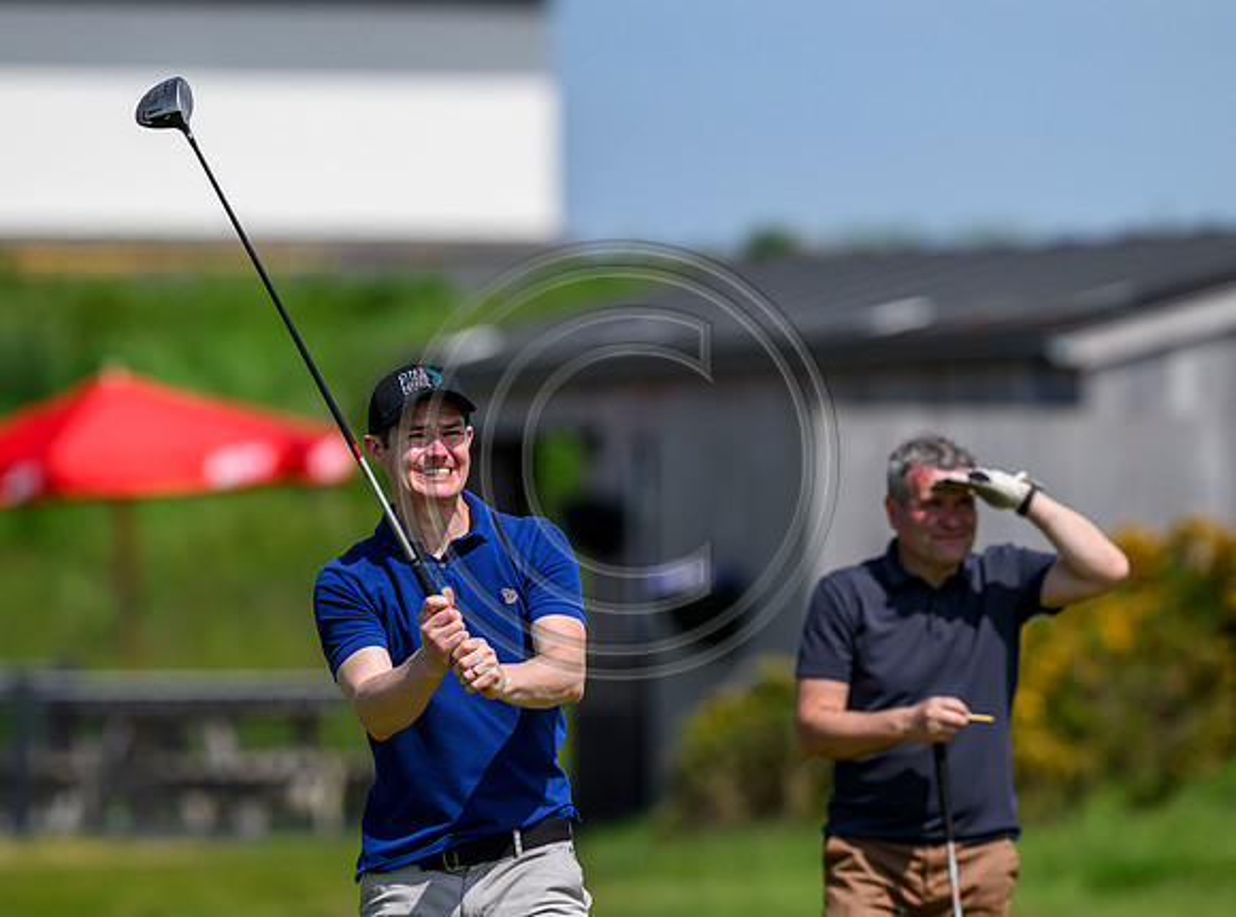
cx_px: 654
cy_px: 504
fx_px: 16775
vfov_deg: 3.1
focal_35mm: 472
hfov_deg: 4.2
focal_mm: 400
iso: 500
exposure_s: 1/5000
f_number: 4.5
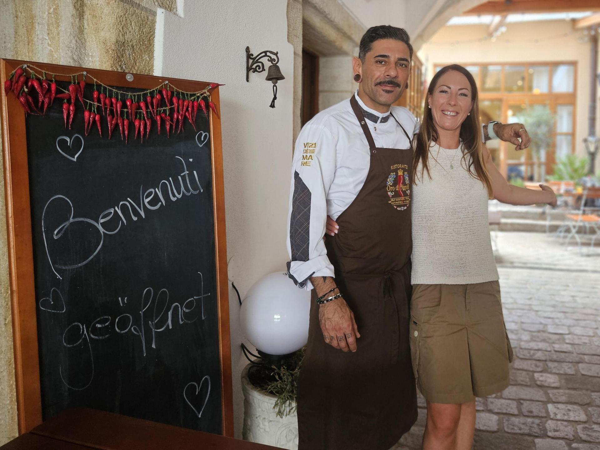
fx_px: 399
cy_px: 225
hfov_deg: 73.9
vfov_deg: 58.9
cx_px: 300
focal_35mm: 23
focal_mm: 5.4
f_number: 1.8
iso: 250
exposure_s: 1/100
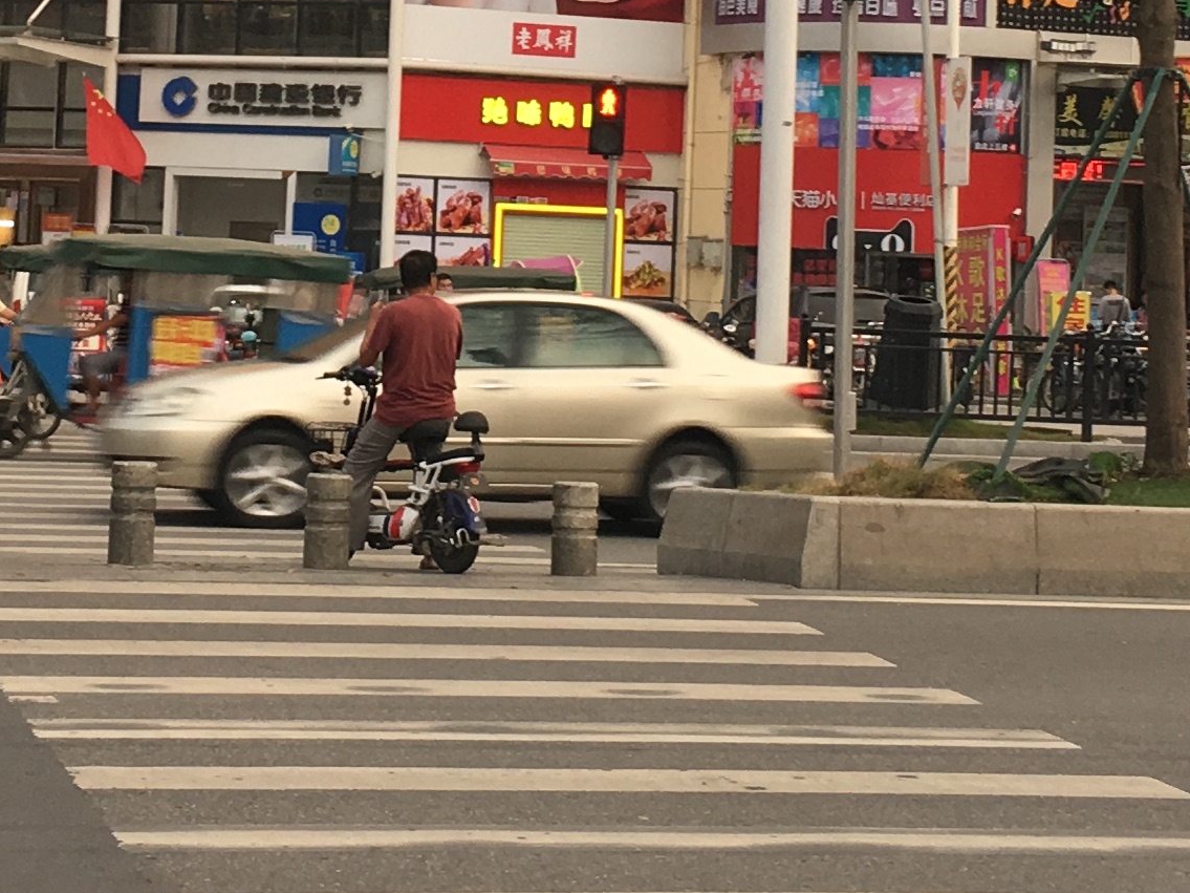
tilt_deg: +5.1
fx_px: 3540
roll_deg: -3.4
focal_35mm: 103
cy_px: -57
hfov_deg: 19.0
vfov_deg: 14.1
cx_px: 435
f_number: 2.2
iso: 25
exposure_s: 1/100
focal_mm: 4.15
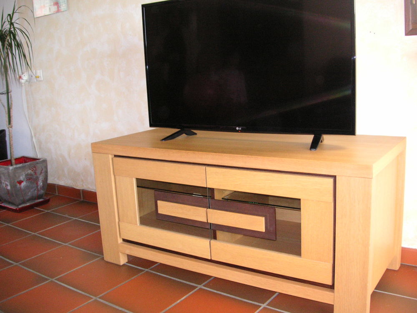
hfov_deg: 50.1
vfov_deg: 38.7
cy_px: 156
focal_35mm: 37
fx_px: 446
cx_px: 208
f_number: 2.8
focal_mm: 6.1
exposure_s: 1/45
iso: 160
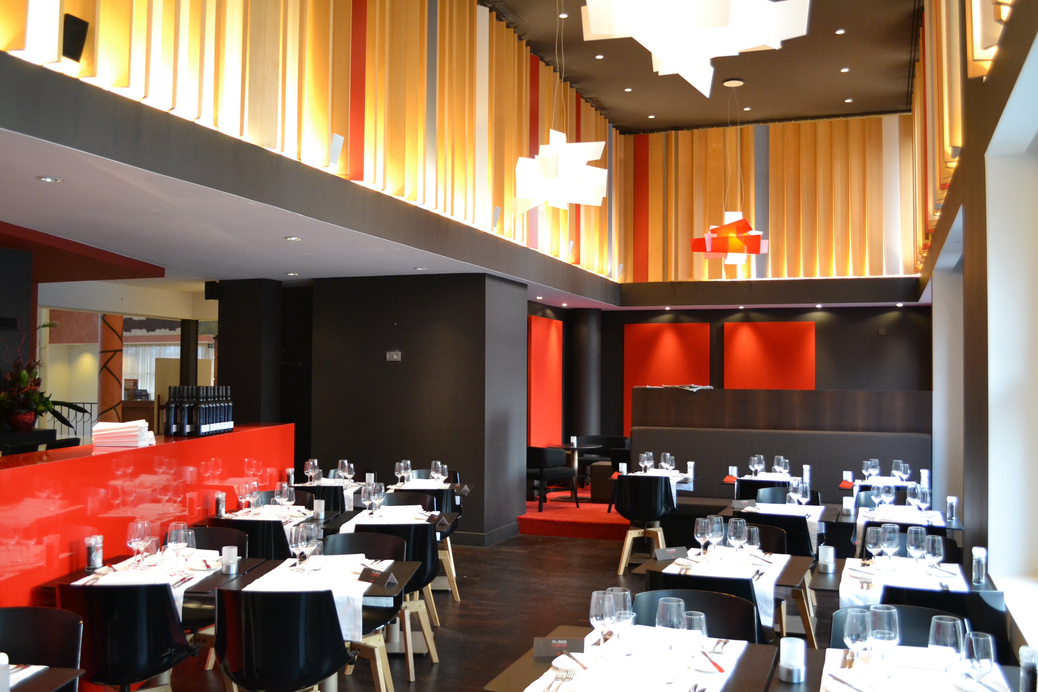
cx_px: 519
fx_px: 951
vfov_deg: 40.0
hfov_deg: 57.2
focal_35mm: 33
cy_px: 346
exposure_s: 1/60
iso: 1800
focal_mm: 22
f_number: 3.8
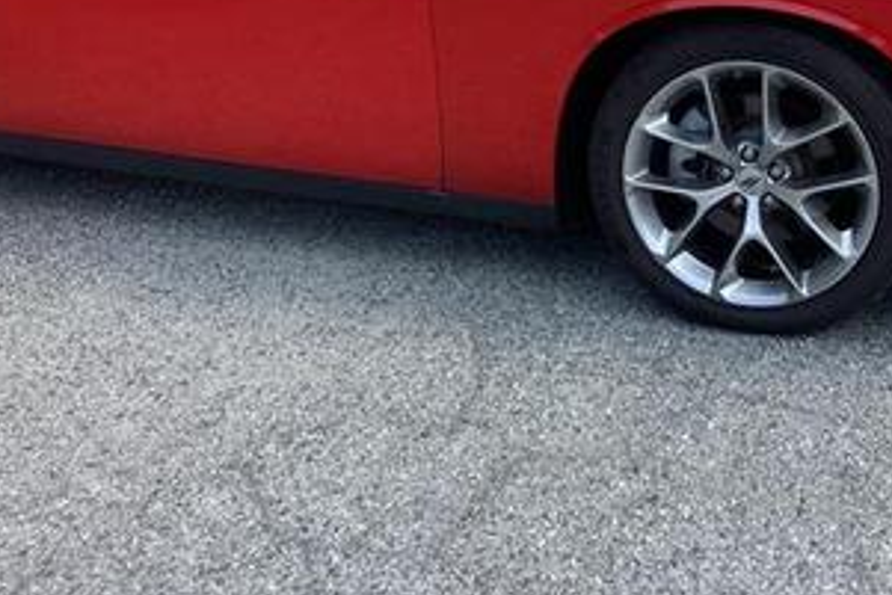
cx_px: 566
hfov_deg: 36.6
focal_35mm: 54
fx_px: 1339
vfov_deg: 24.9
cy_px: 184
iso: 25
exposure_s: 1/207
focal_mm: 3.3
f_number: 2.4
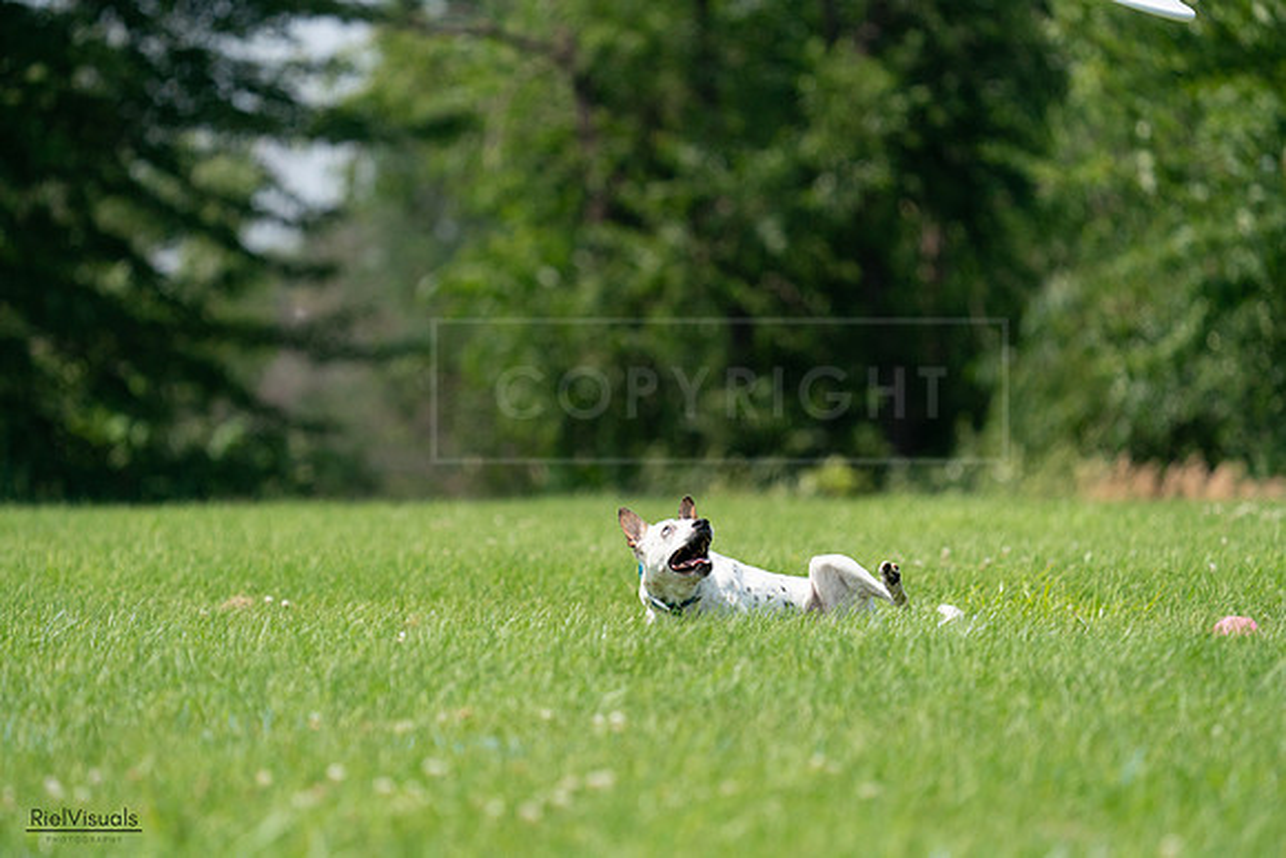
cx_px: 643
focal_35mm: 379
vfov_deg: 3.6
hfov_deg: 5.4
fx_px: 13541
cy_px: 429
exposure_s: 1/4000
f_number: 6.3
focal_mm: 379
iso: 1250
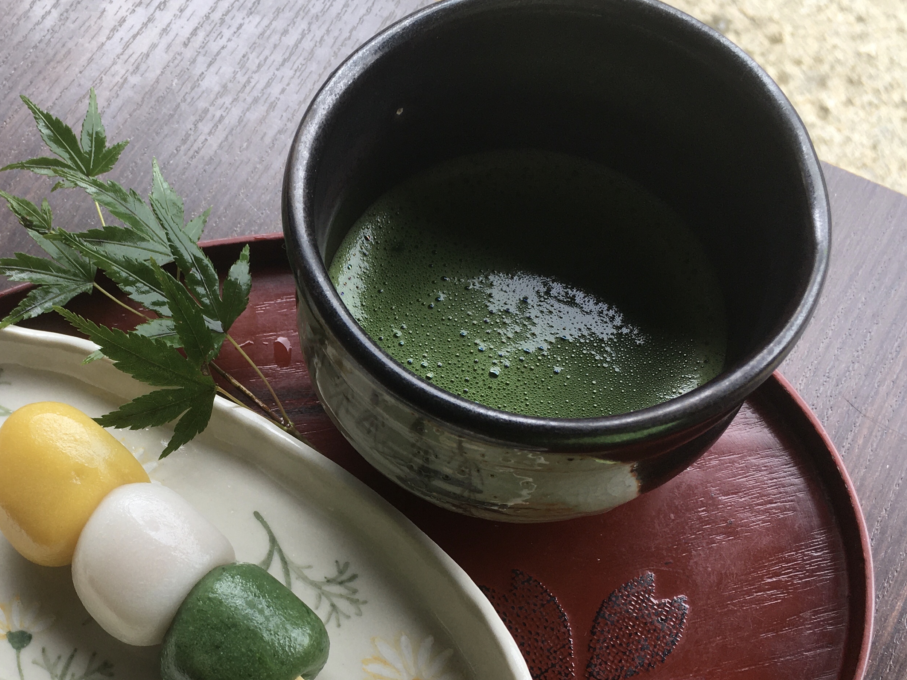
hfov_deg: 39.6
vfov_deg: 30.6
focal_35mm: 47
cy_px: 460
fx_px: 1231
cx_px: 259
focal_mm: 4.15
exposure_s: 1/120
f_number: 2.2
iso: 25
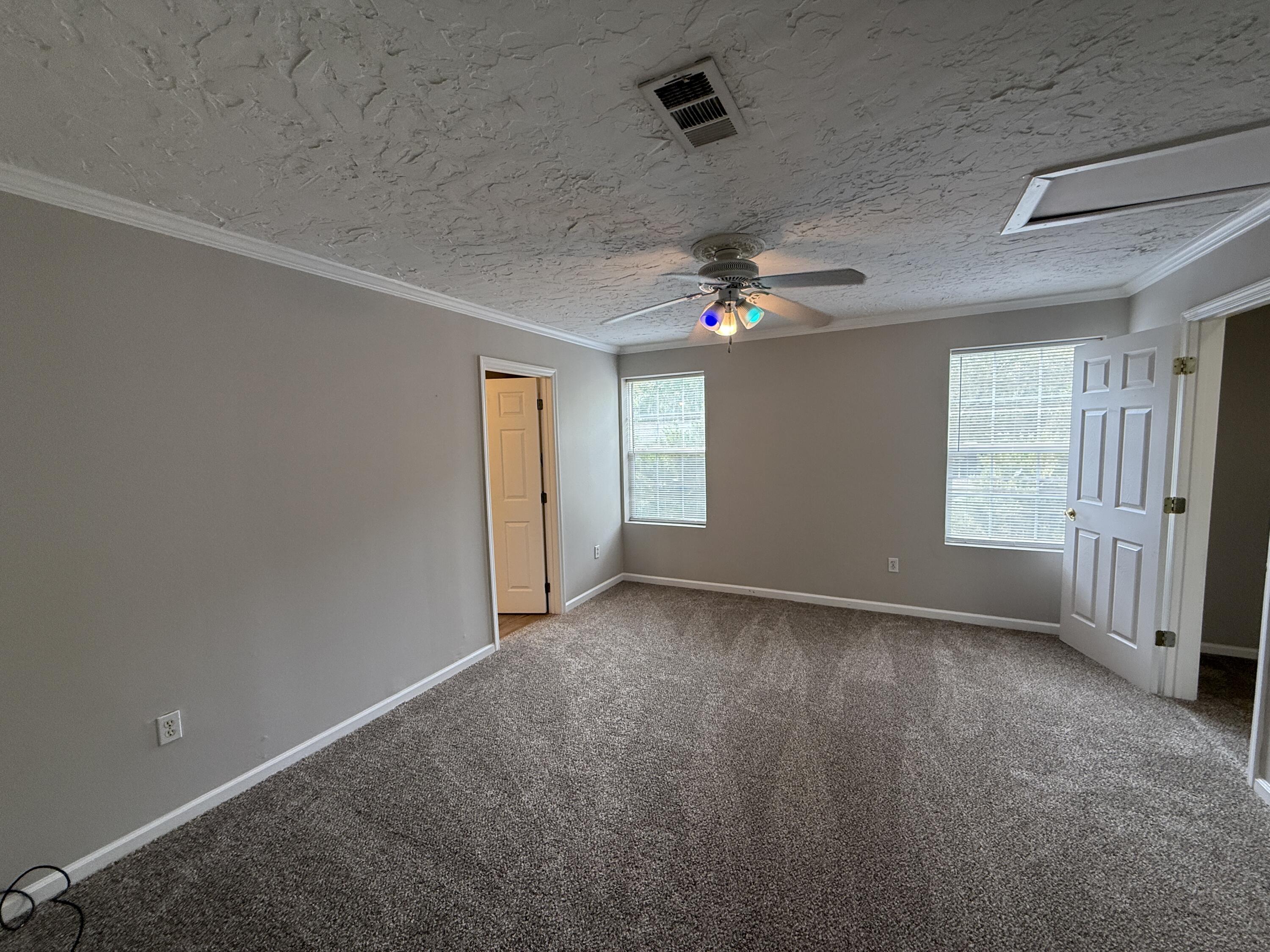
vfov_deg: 85.7
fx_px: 514
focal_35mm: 14
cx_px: 635
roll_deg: +1.0
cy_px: 476
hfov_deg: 102.1
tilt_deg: -3.9
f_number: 2.2
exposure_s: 1/120
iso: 160
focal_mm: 2.22
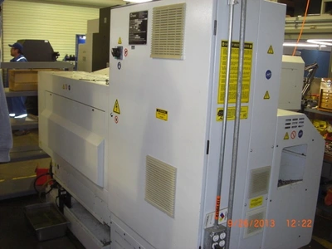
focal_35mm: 38
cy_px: 124
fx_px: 364
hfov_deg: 49.0
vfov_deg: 37.7
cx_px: 166
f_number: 2.7
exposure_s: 1/60
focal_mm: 6.2
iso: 200
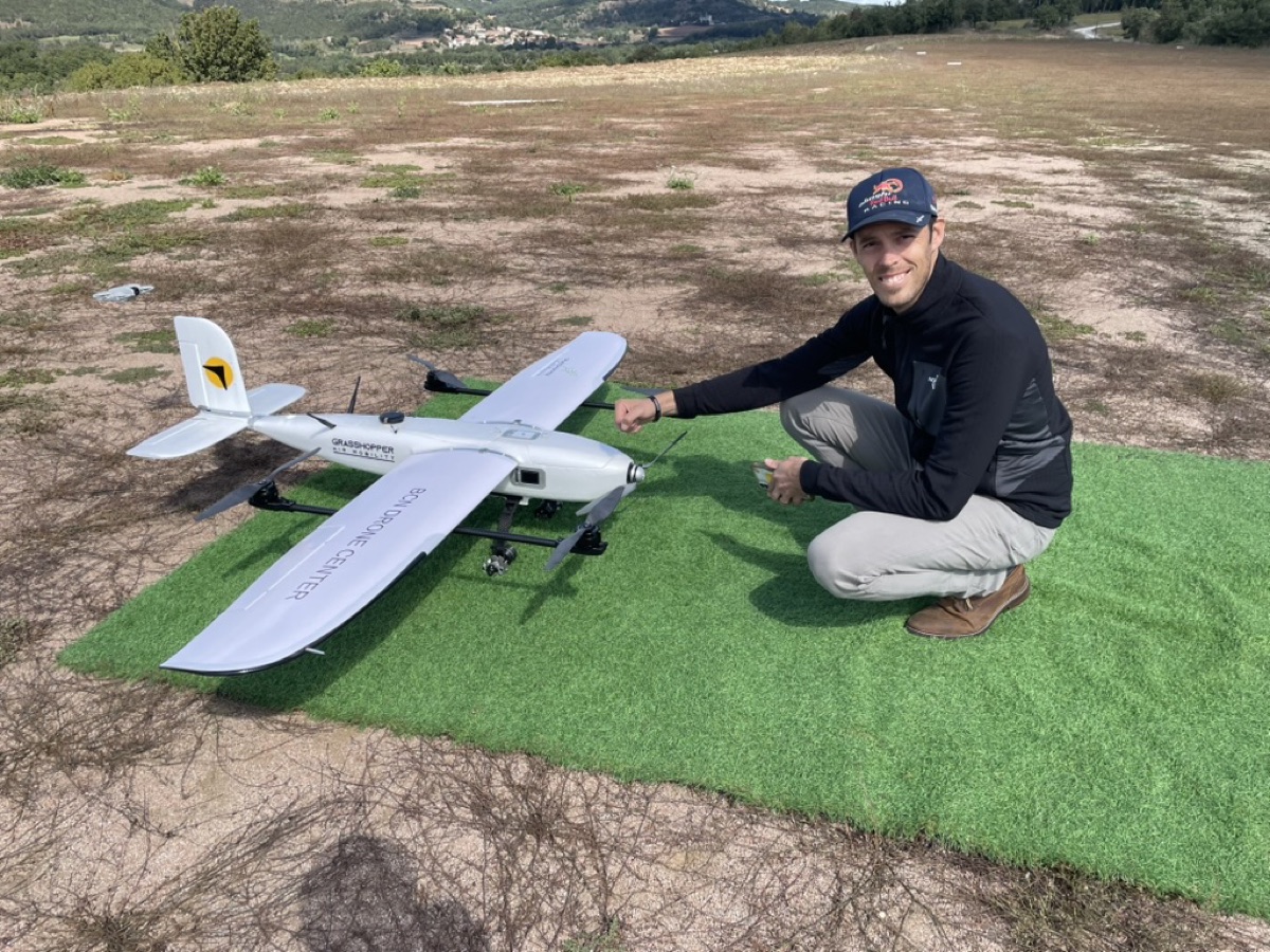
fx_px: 954
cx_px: 635
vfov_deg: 53.1
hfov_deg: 67.3
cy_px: 476
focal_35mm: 26
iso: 32
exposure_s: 1/2398
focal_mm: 4.2
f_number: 1.6
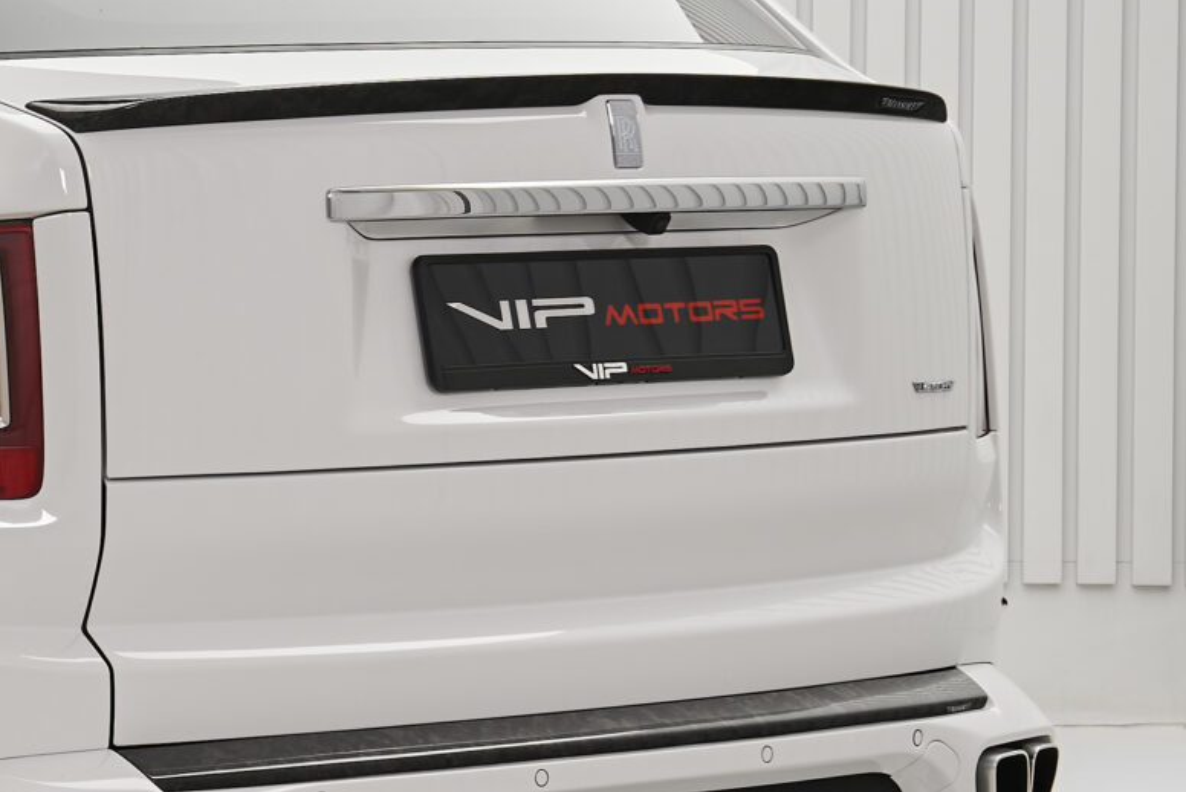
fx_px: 5108
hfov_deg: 12.7
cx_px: -501
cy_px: 336
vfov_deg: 8.9
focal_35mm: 155
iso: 125
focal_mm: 47
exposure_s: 1/6
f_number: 9
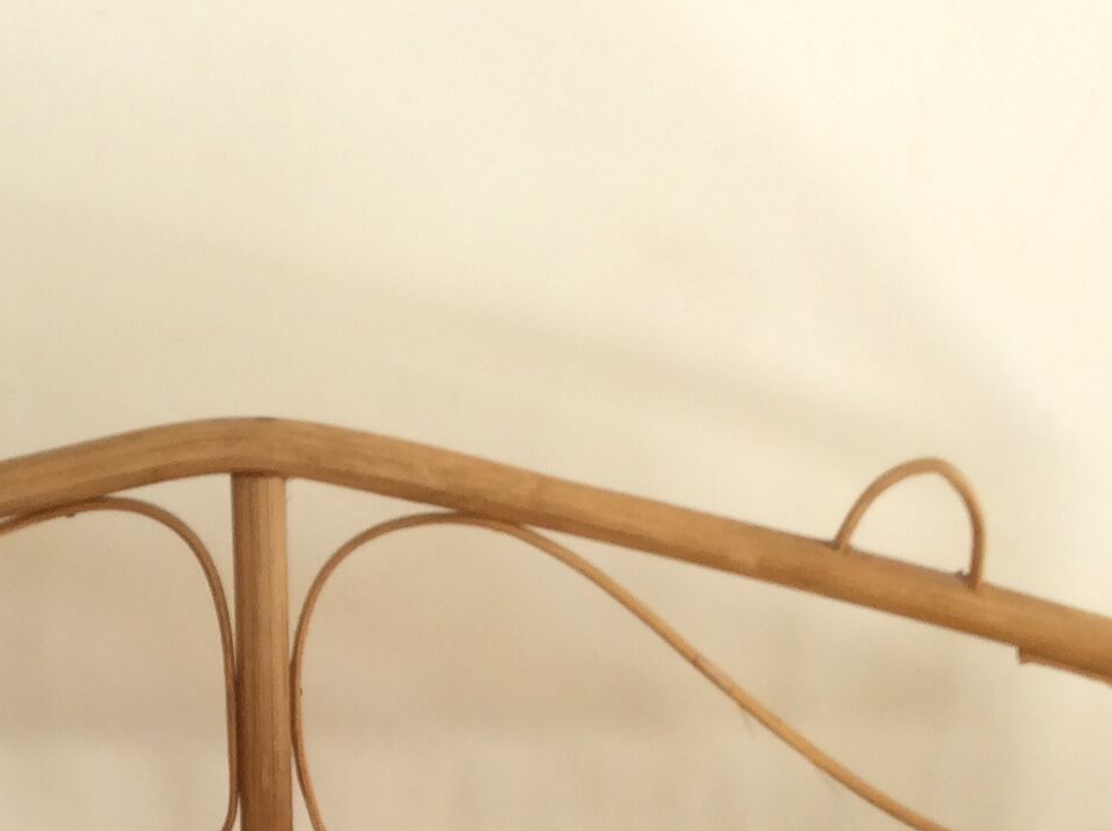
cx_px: 261
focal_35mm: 86
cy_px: 1084
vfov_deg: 16.2
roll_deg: +1.4
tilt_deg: -24.3
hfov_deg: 22.5
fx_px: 2759
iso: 50
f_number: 2.4
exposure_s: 1/50
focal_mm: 3.3
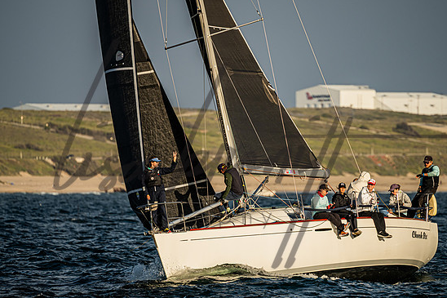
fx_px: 6566
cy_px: 153
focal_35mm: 529
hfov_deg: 3.9
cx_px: 248
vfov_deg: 2.6
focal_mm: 400
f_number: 5.6
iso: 110
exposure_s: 1/1000
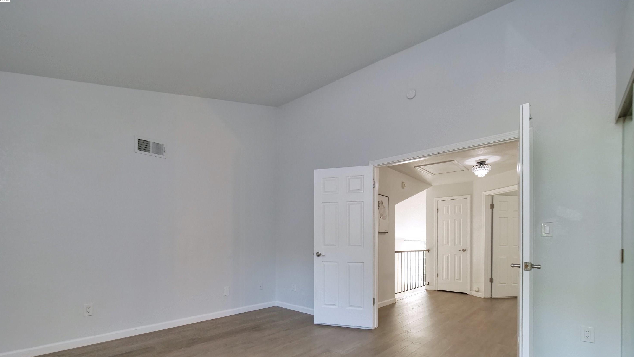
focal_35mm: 16
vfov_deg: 65.0
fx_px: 269
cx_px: 314
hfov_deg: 99.4
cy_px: 243
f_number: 4
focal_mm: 7
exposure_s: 1/160
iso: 800
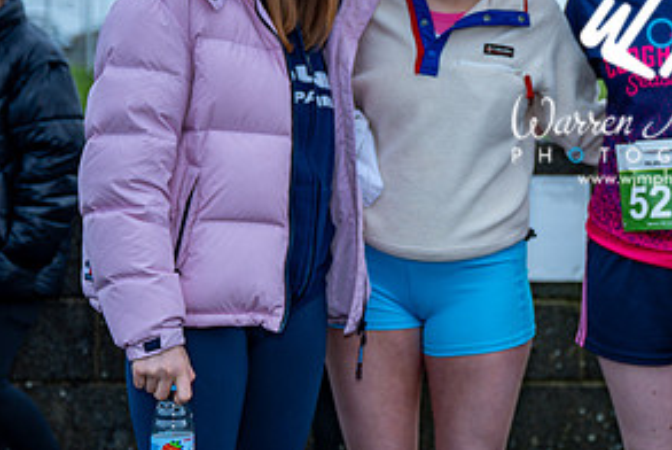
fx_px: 1663
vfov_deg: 15.3
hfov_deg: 22.1
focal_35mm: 89
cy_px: 84
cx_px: 661
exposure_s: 1/250
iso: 100
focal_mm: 45
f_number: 2.8
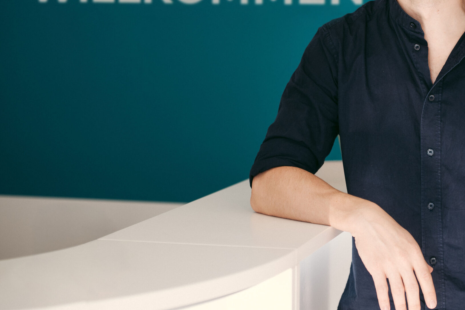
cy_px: 77
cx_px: 338
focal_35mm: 110
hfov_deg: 18.5
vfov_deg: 12.4
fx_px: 1421
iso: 160
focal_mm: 70
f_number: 2.8
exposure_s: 1/160
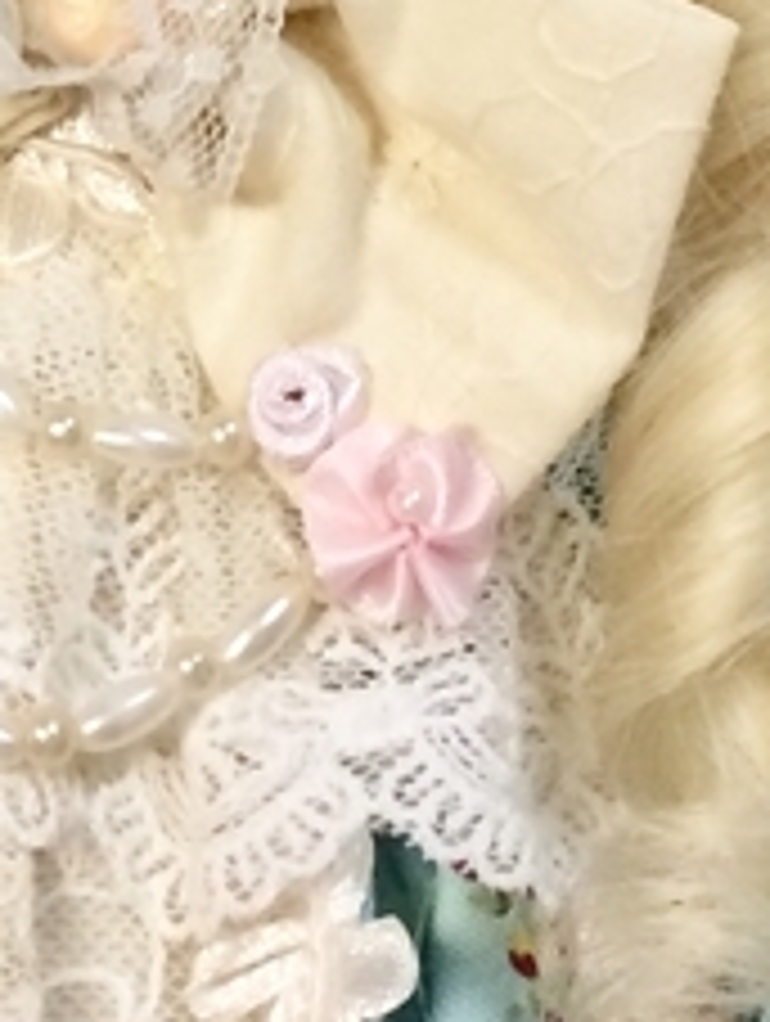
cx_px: 14
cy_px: -914
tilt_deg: -20.5
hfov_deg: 9.7
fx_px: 4525
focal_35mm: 153
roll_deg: -6.0
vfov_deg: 11.7
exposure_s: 1/30
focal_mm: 4.15
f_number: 2.2
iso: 40
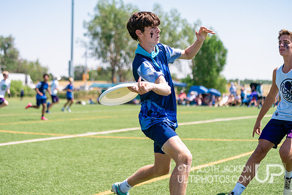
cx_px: 146
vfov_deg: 19.5
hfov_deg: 28.8
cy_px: 98
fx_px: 568
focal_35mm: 70
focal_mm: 70
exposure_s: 1/8000
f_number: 2.8
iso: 640
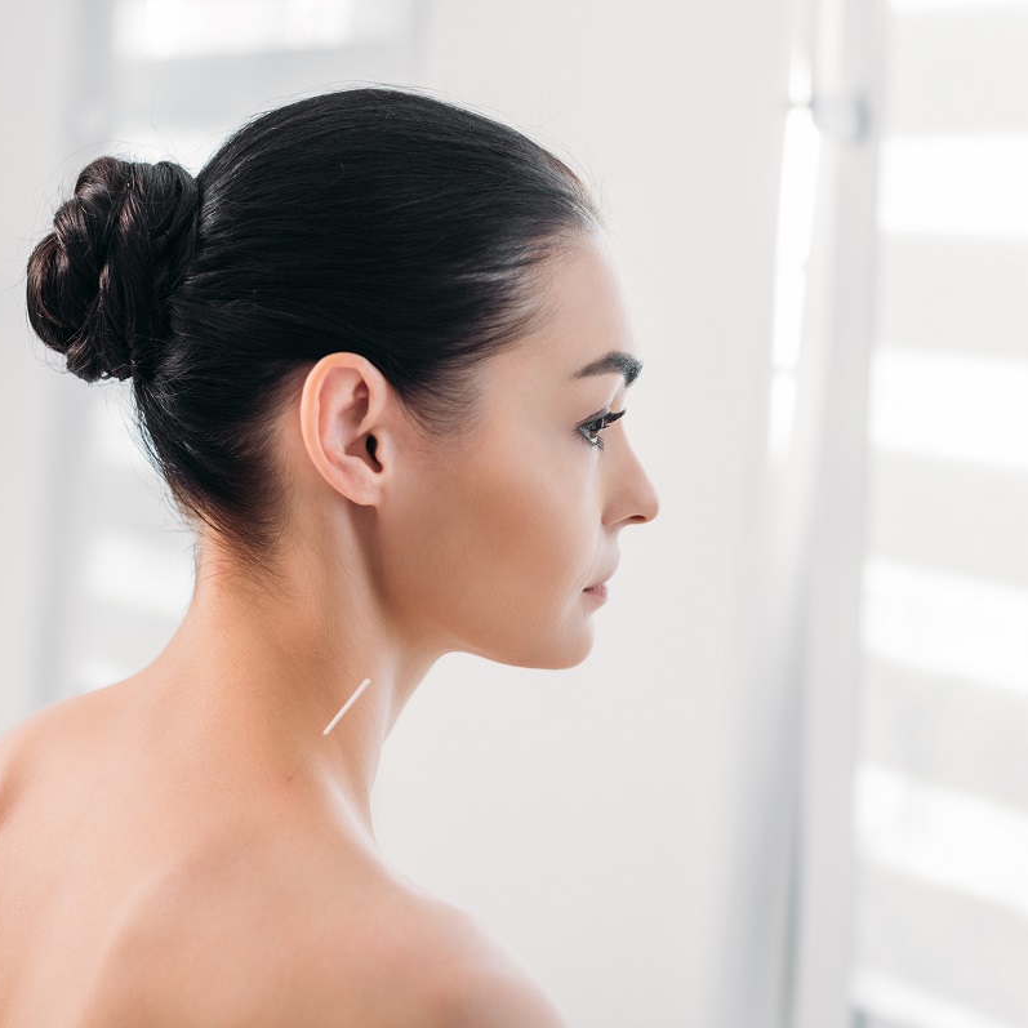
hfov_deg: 26.9
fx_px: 2150
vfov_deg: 26.9
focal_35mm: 64
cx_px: 509
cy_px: 513
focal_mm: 50
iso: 160
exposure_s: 1/200
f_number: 3.2
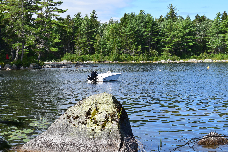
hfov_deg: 26.0
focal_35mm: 78
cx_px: 114
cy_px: 76
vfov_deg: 17.5
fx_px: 494
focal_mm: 52
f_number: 11
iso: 360
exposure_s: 1/500
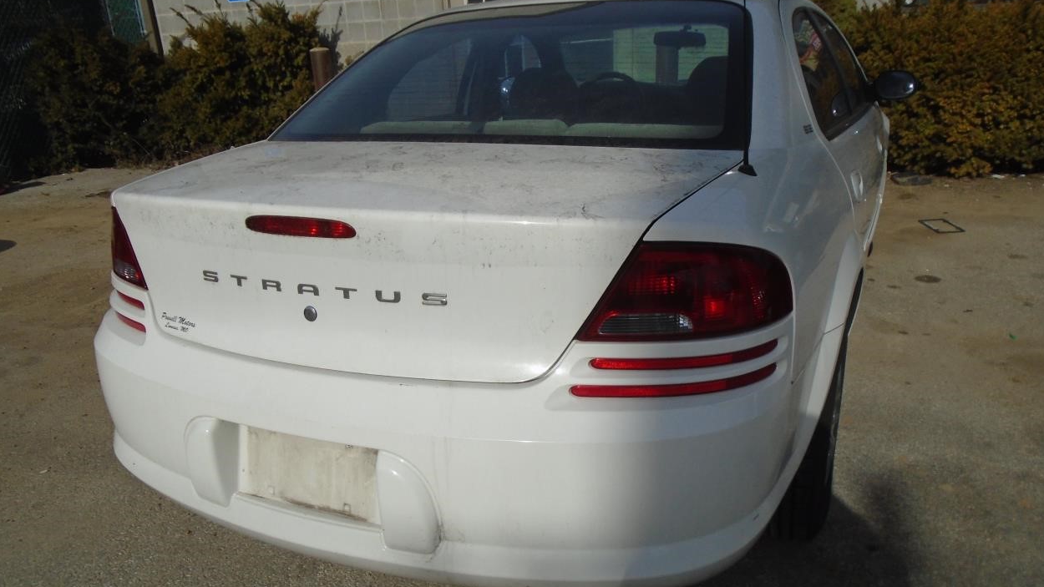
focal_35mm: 29
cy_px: 362
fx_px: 803
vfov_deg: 39.9
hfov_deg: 66.1
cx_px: 519
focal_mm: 4.6
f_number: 8
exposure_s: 1/640
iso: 100
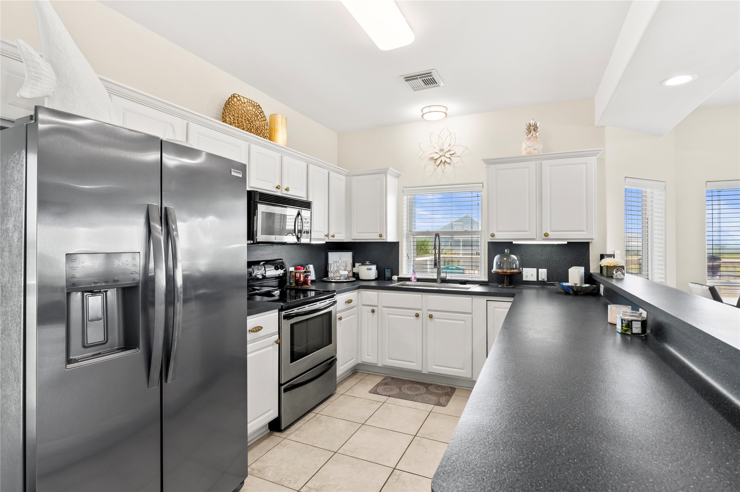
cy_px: 246
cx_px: 370
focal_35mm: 17
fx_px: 349
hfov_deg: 93.3
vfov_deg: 70.4
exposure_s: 1/6
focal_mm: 17
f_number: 6.3
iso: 125
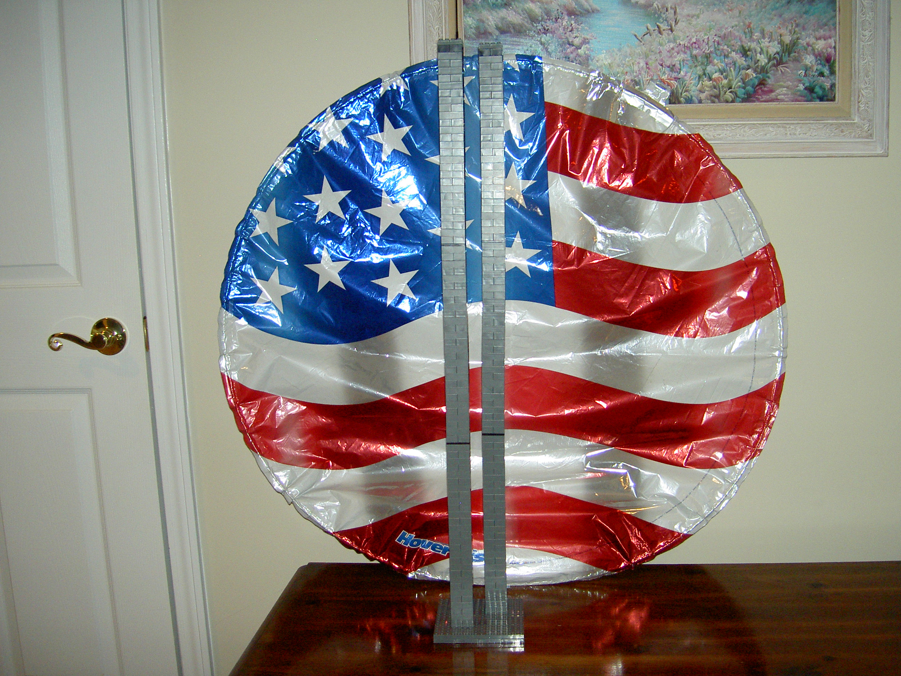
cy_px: 338
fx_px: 1015
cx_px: 450
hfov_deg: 47.9
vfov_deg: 36.8
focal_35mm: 39
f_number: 2.8
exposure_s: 1/59.5
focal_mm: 8
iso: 100
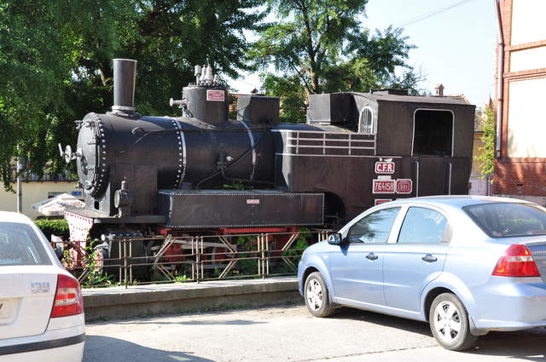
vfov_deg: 25.0
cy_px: 181
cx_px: 273
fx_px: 818
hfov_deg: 36.9
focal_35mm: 54
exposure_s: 1/320
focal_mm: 36
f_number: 9
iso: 500
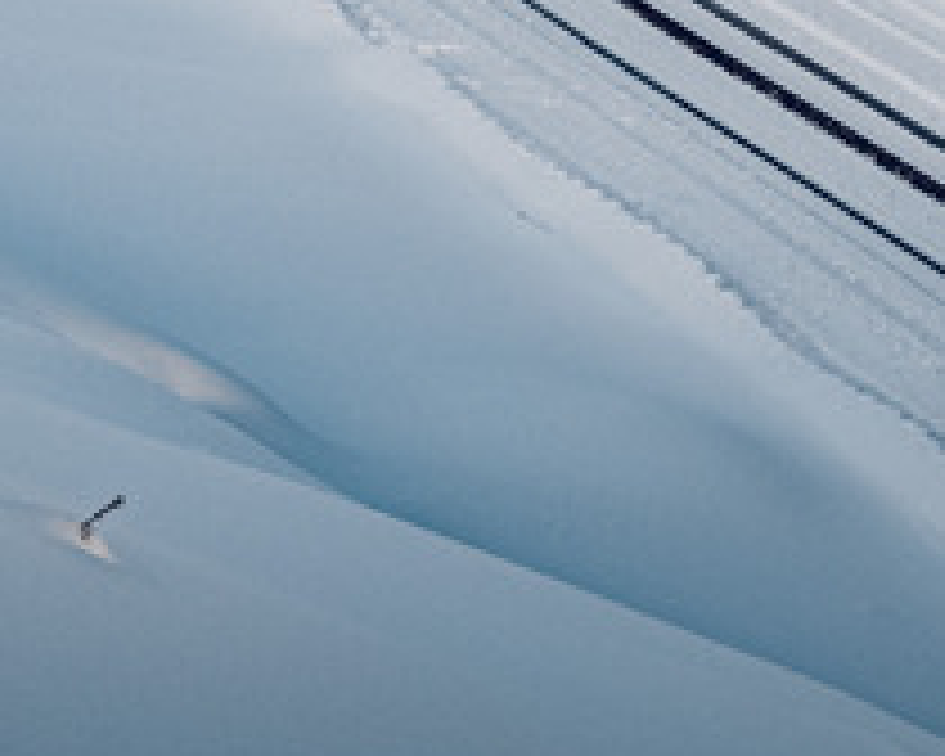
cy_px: -497
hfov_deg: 6.2
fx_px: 8726
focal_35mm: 312
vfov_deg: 4.9
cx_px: 736
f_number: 8
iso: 100
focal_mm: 70
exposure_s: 1/350
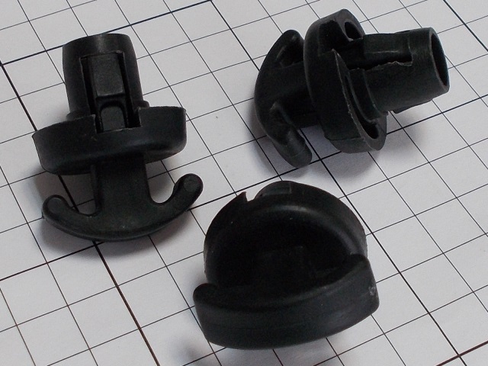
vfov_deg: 46.8
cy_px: 183
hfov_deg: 60.0
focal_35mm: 30
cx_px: 244
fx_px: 423
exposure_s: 1/25
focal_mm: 5.3
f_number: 3.4
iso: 125
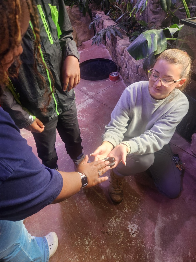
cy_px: 131
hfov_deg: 58.9
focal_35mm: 23
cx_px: 98
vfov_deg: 73.9
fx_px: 174
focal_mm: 5.4
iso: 80
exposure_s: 1/180
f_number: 1.8
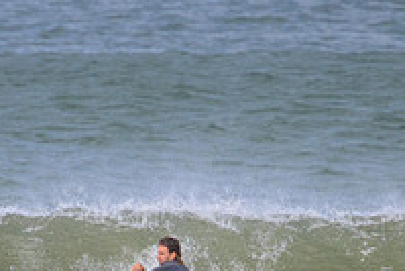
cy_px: 356
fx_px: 26276
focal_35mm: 2334
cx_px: 120
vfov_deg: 0.6
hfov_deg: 0.9
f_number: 11
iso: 1250
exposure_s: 1/2000
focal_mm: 800
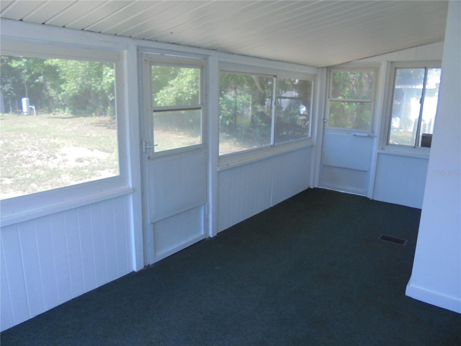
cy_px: 173
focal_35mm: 26
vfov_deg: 53.1
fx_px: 346
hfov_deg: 67.3
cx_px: 230
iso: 100
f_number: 3.5
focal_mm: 4.6
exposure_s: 1/50
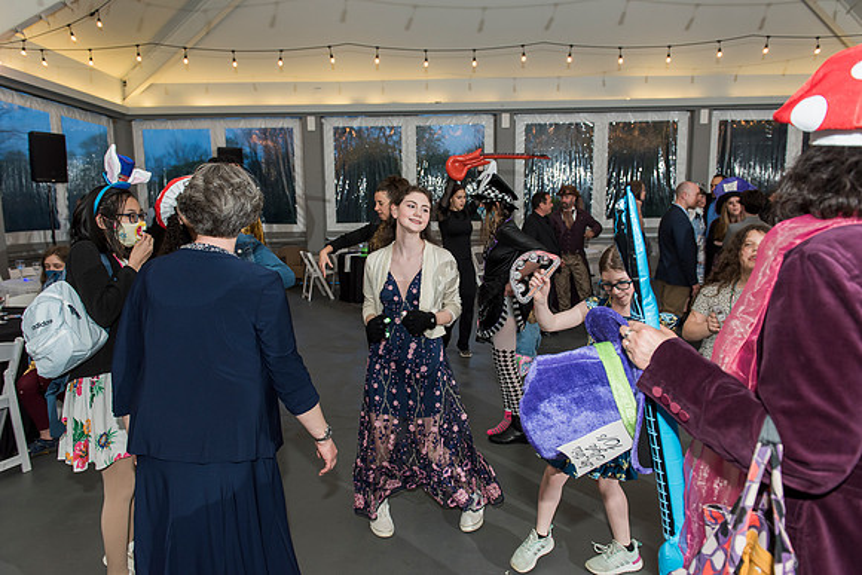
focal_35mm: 24
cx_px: 431
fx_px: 575
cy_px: 288
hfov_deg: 73.7
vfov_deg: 53.2
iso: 800
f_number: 4
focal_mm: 24
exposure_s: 1/100
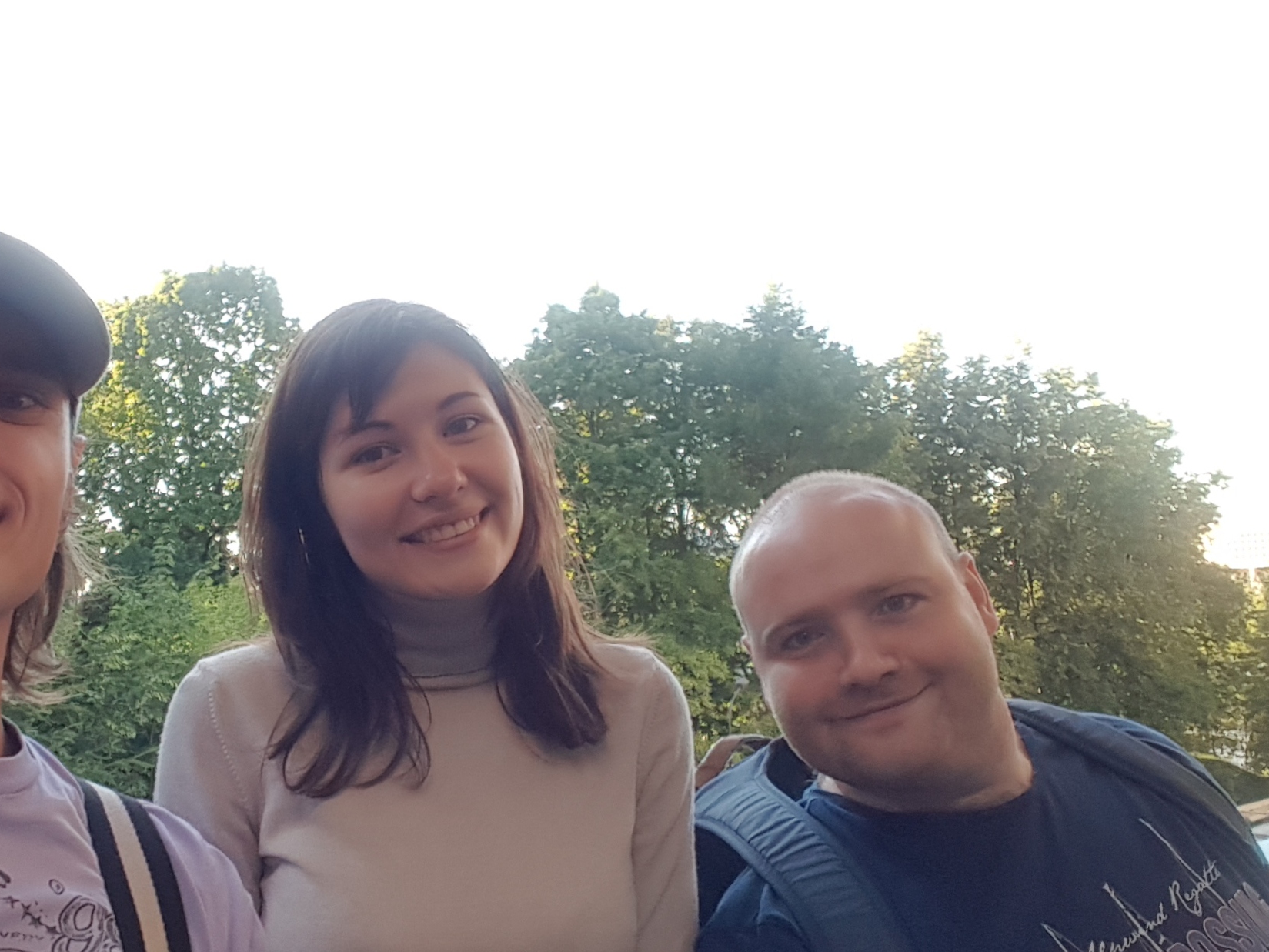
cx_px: 404
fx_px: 1210
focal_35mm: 33
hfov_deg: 54.0
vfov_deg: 42.9
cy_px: 519
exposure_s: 1/145
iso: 50
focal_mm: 2.1
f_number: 1.7
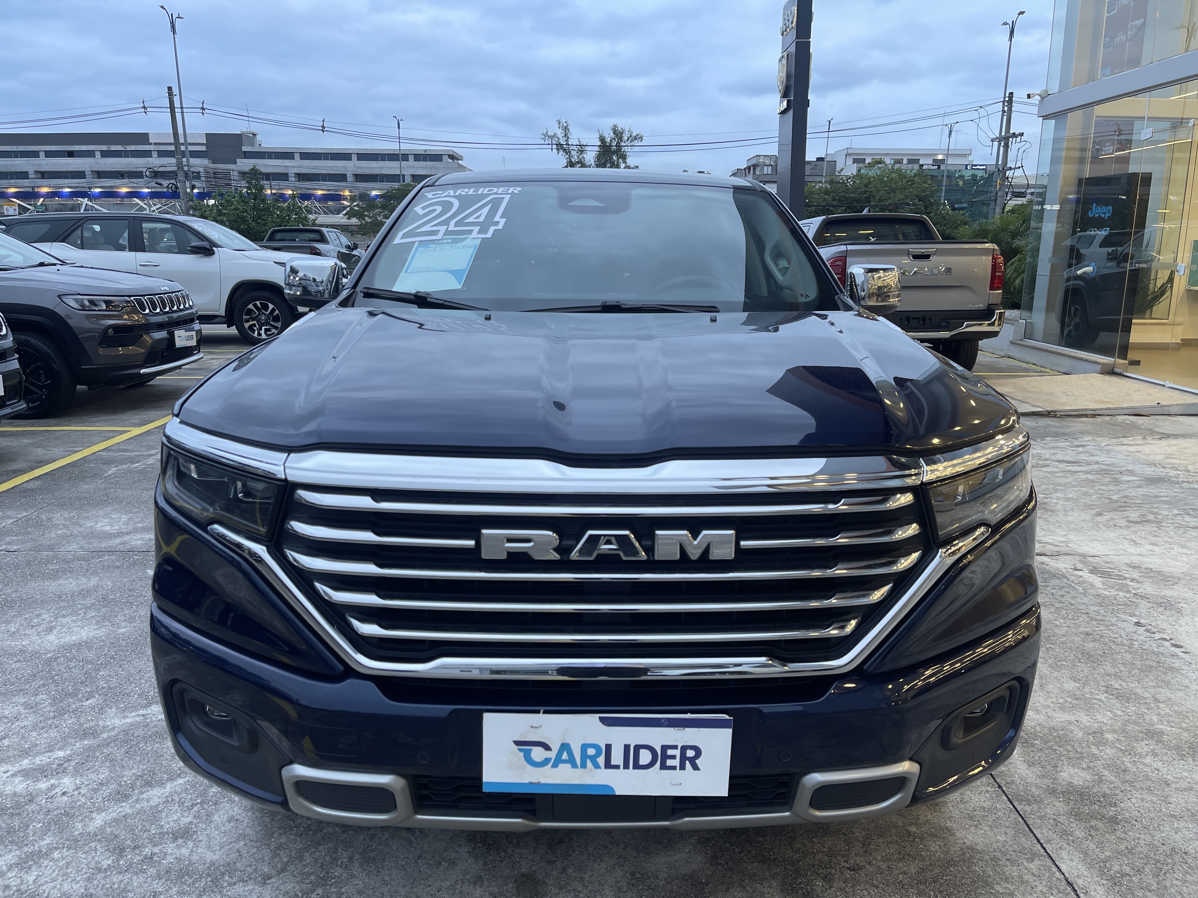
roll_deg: -0.5
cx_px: 599
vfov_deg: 54.9
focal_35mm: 25
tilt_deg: -13.7
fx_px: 865
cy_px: 449
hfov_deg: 69.4
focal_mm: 5.1
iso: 64
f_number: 1.6
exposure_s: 1/60
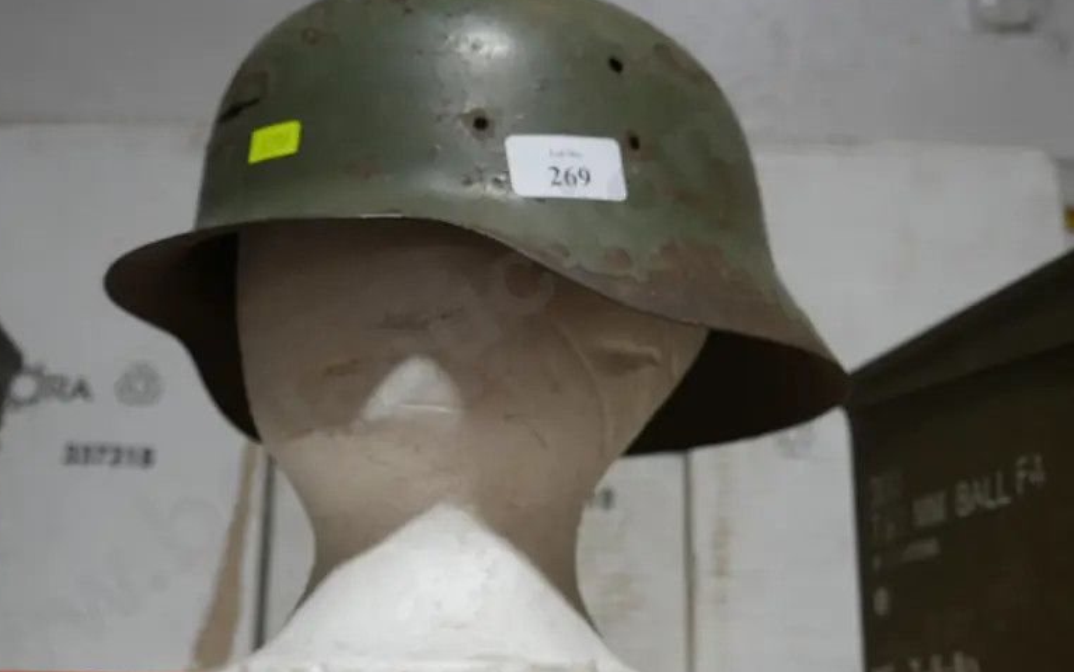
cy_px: 317
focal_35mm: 51
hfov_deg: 39.5
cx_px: 473
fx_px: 1493
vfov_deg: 25.3
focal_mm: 18
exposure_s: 1/60
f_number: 4
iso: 250
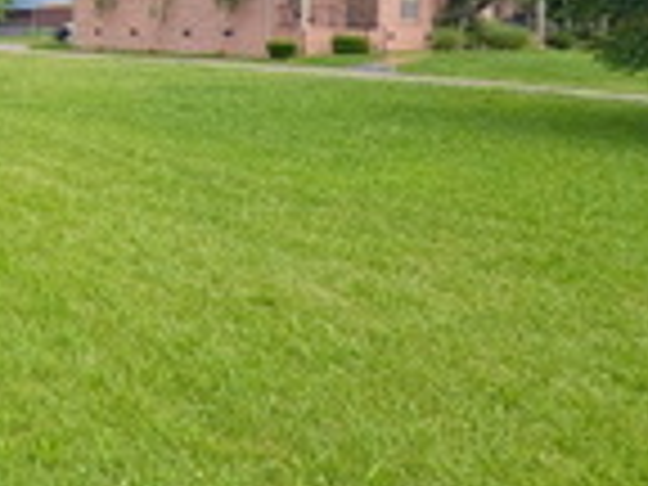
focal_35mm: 39
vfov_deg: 34.2
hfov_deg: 34.2
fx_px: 730
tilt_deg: +2.6
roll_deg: -0.3
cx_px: -194
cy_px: 22
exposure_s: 1/2083
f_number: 2.2
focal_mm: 2.22
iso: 50
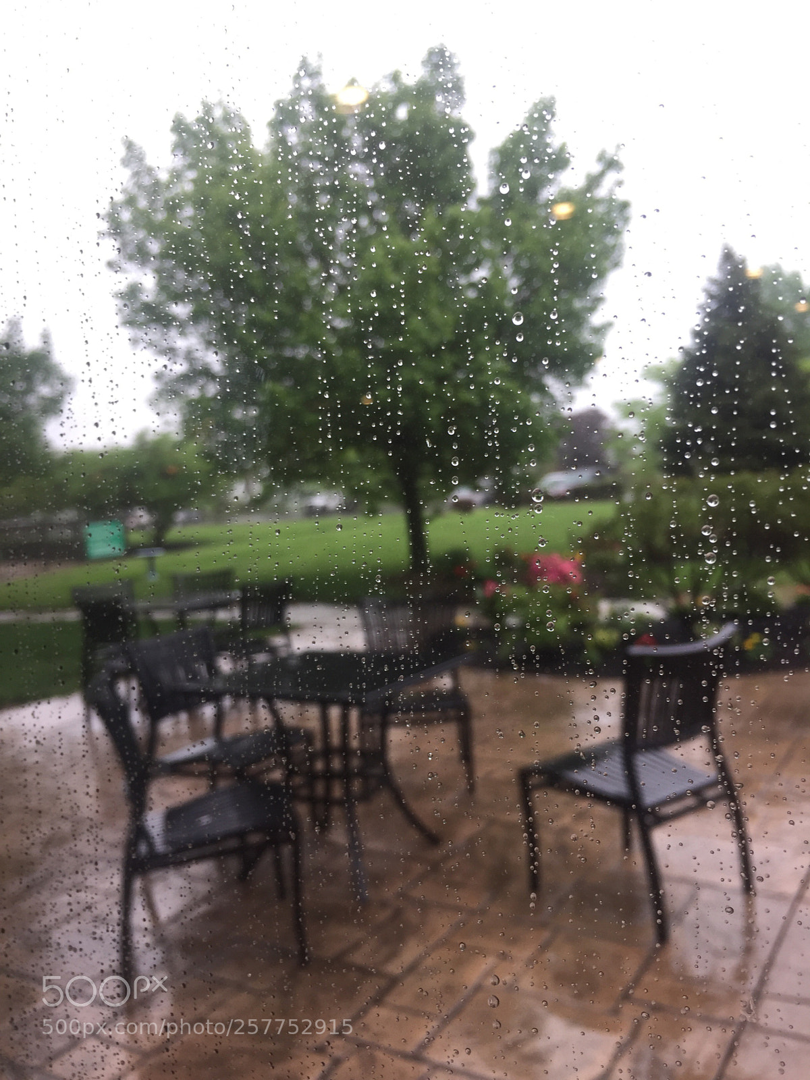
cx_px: 405
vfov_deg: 61.7
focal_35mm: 29
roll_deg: +4.5
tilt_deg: -1.9
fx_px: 905
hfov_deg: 48.2
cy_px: 540
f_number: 2.2
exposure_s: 1/60
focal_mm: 4.15
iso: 32
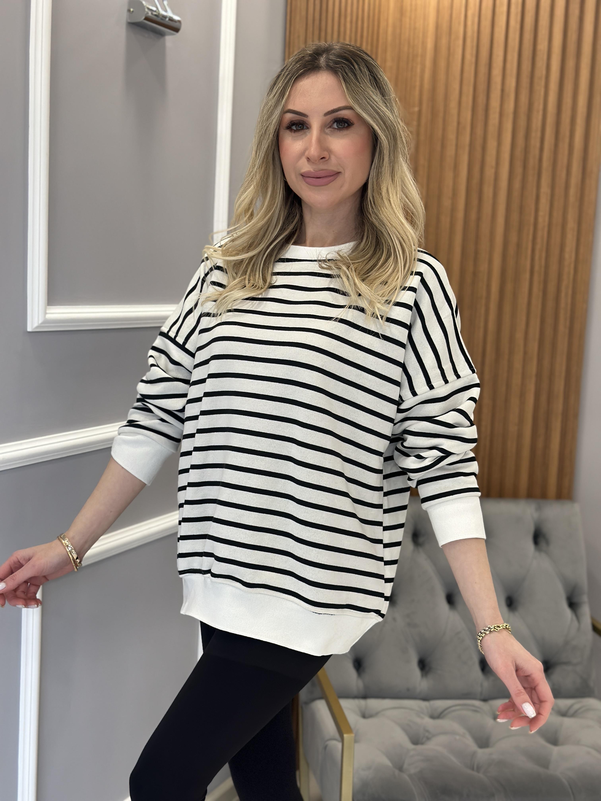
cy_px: 400
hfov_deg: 30.3
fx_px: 1111
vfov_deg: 39.7
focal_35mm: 48
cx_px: 300
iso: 125
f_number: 1.78
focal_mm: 6.86
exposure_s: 1/111
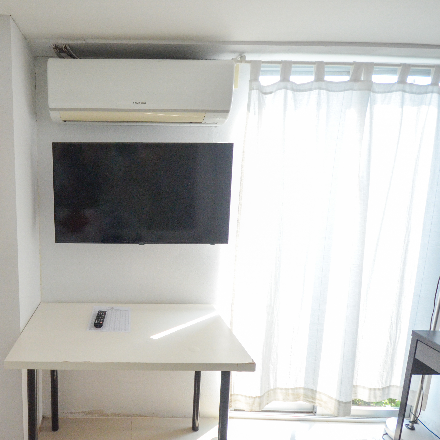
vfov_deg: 72.1
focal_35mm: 21
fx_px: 302
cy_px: 221
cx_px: 116
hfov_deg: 68.0
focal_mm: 10
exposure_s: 1/640
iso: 1600
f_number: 4
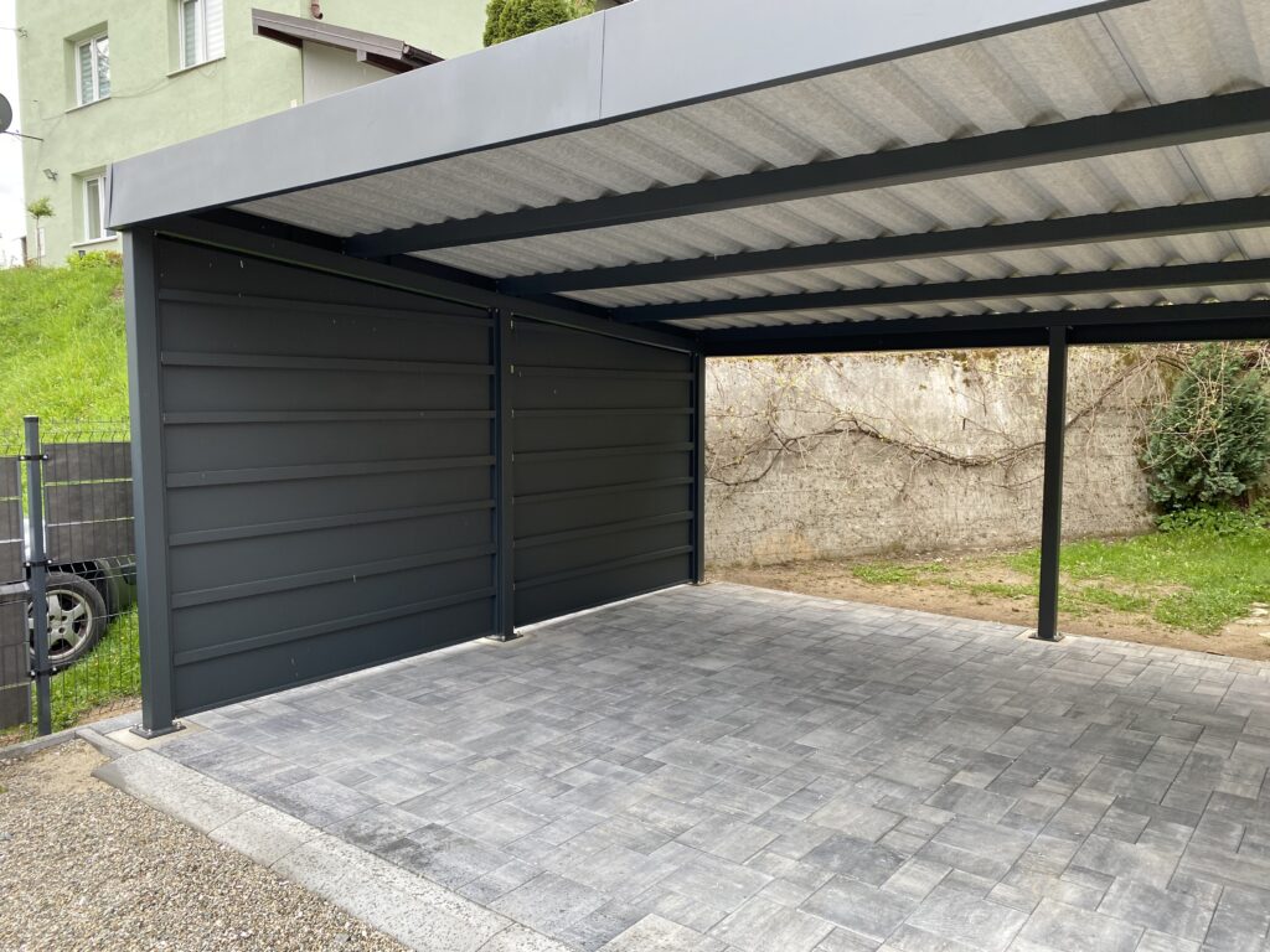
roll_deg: -0.2
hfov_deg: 67.3
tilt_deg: -5.5
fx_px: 954
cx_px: 635
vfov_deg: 53.1
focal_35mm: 26
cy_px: 476
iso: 32
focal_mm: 4.25
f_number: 1.8
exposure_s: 1/121
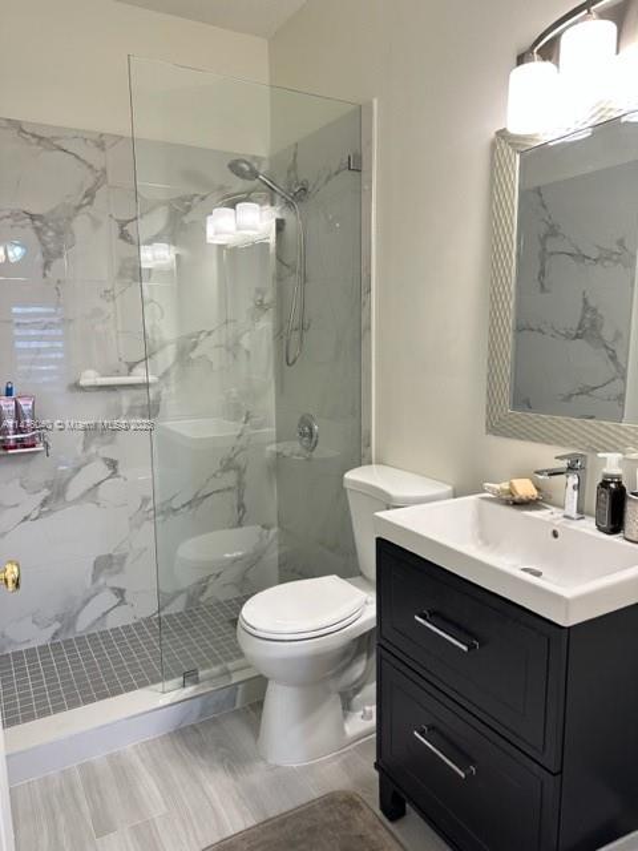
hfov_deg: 56.8
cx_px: 319
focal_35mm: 24
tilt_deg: -8.5
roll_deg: +0.0
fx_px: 590
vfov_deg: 71.6
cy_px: 426
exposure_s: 1/60
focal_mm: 6.86
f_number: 1.78
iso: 125
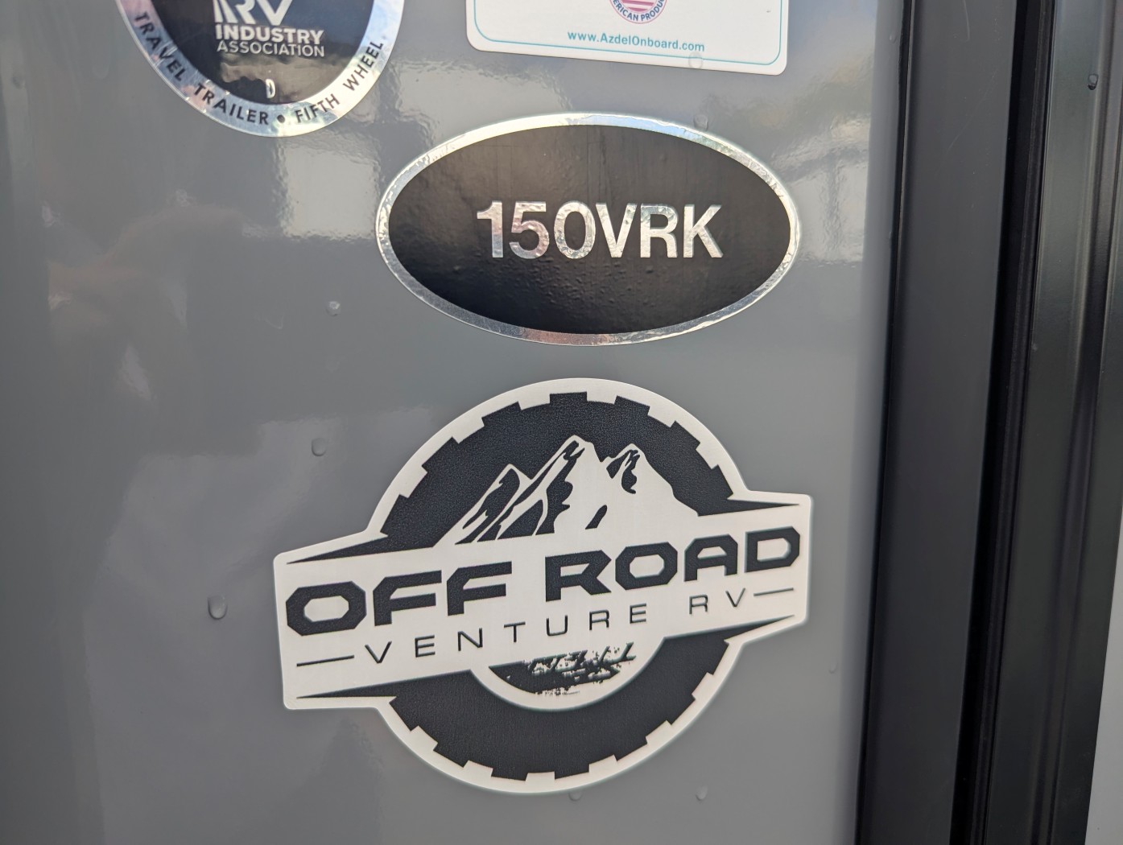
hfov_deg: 71.5
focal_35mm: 24
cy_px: 422
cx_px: 562
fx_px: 780
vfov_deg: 56.9
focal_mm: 6.81
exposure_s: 1/976
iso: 40
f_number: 1.85
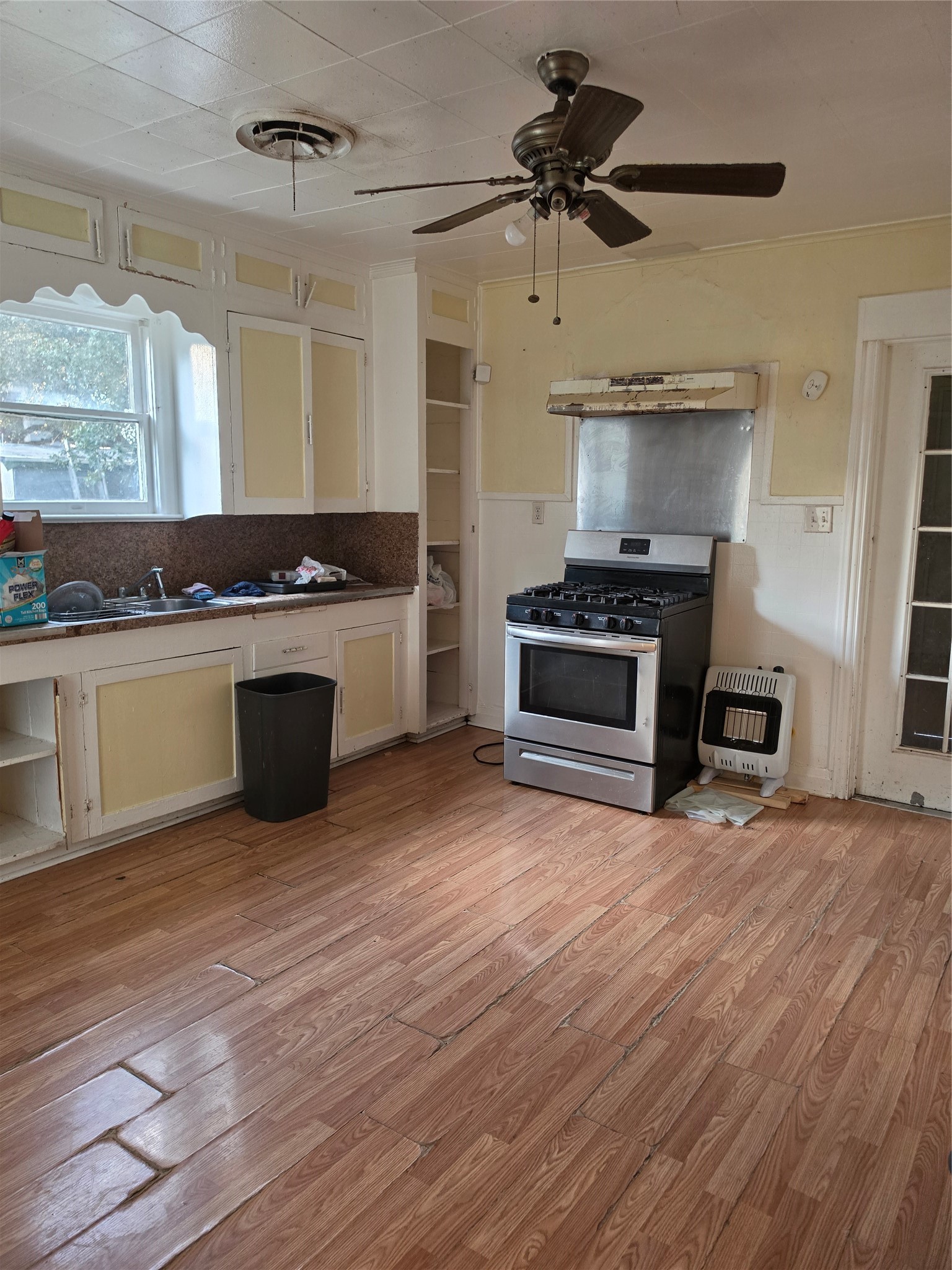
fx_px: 843
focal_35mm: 23
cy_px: 635
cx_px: 476
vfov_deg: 73.9
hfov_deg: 58.9
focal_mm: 6.5
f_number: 1.4
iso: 200
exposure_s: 1/120
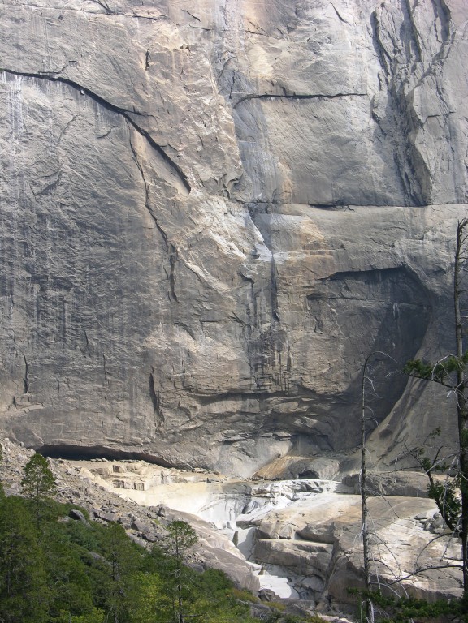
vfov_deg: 26.3
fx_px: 1334
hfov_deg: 19.9
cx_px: 234
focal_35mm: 74
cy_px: 312
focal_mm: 18.8
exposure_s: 1/193
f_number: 4.7
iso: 50
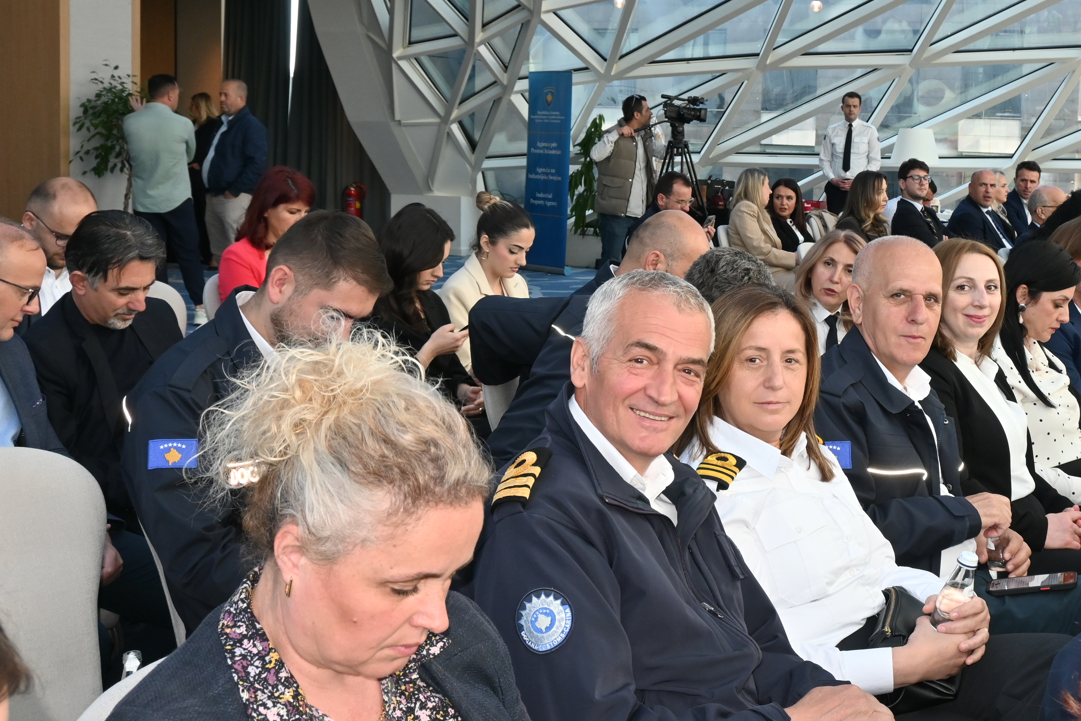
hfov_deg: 39.1
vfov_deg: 27.2
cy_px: 266
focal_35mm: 49
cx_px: 802
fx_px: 1483
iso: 560
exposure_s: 1/125
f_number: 6.3
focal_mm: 21.5
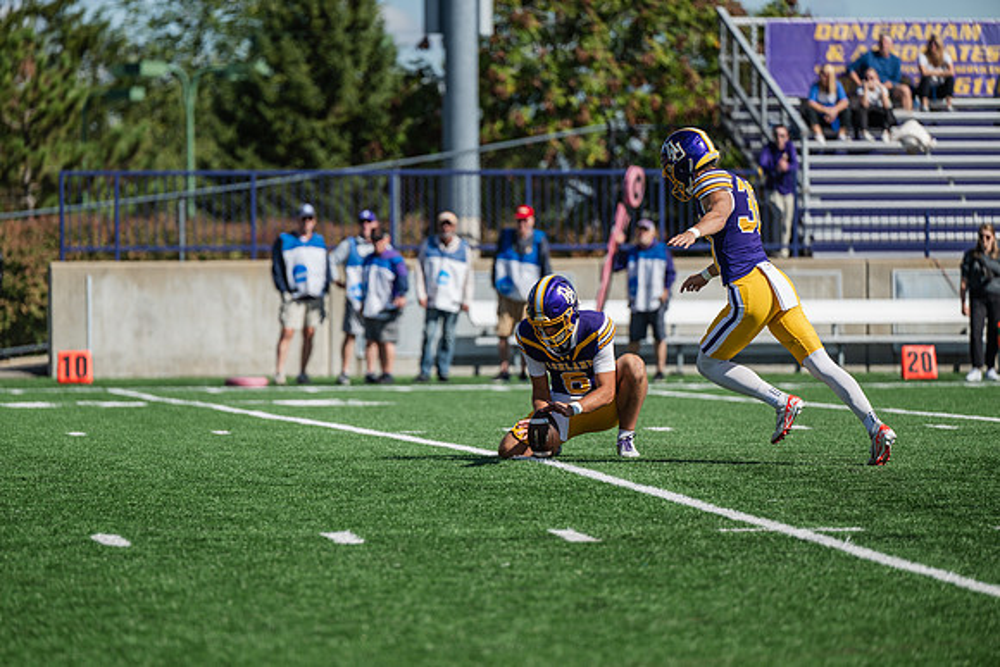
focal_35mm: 200
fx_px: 5557
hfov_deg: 10.3
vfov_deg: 6.9
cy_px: 334
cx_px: 500
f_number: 3.2
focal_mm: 200
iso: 64
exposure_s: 1/1000
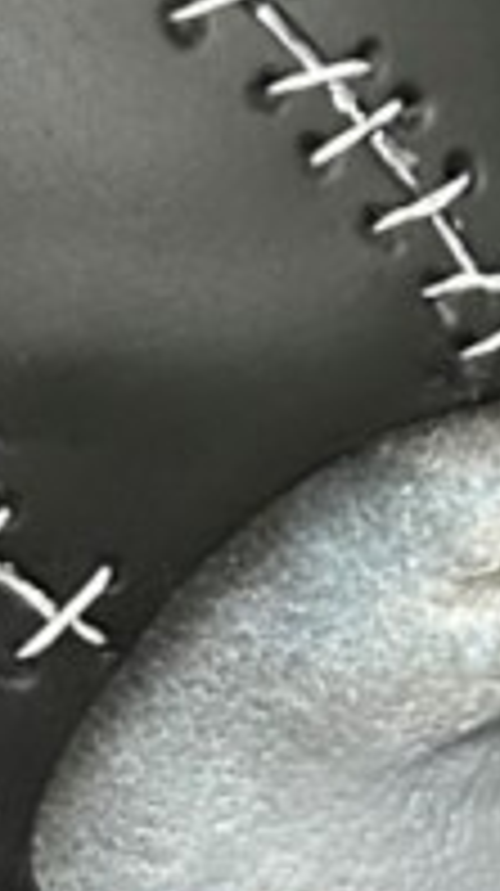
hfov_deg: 7.0
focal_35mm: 172
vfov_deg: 12.4
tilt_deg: -14.6
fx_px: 4064
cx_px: -95
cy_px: 850
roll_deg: +0.1
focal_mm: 5.7
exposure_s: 1/33
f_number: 1.5
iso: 500
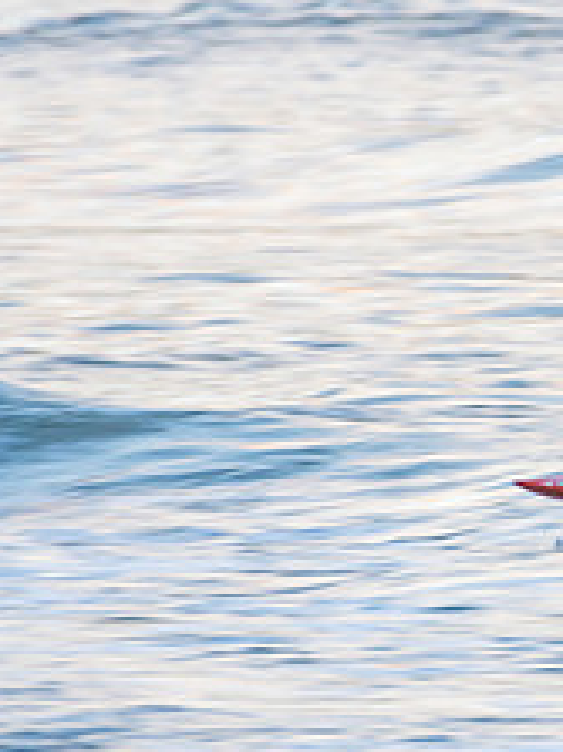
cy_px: 342
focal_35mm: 1879
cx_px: 974
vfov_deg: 1.1
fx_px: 40786
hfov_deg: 0.8
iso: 100
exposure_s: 1/60
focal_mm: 500
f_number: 7.1
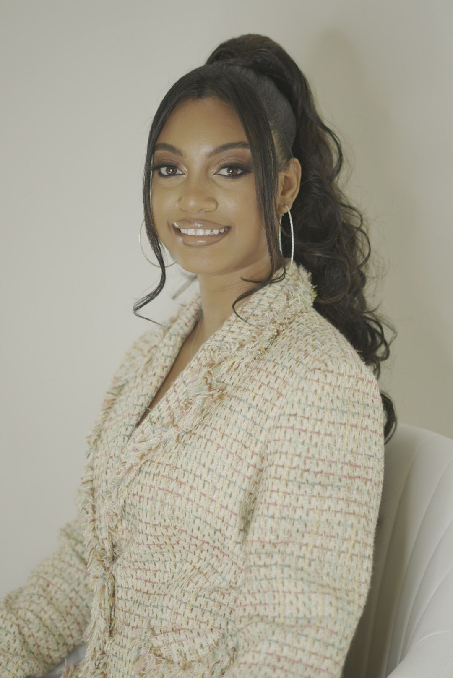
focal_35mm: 75
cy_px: 339
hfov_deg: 18.2
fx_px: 1413
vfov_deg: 27.0
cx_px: 226
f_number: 1.8
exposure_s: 1/125
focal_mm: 50
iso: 160
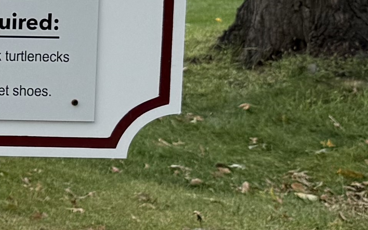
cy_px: -133
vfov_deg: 8.5
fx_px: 1514
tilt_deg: -3.6
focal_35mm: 151
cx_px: -425
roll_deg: -1.3
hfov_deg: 12.0
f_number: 1.78
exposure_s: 1/2703
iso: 100
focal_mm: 6.76
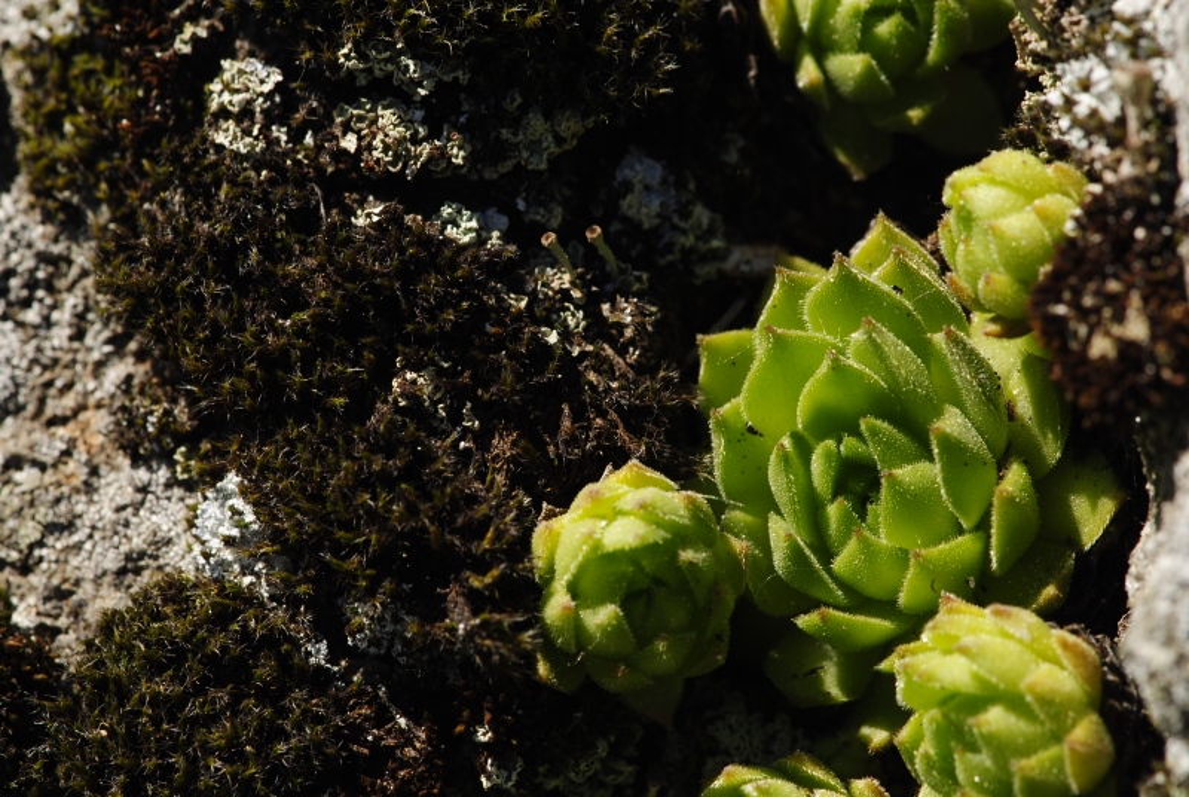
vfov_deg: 10.8
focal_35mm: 128
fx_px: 4217
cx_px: 594
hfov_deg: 16.0
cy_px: 398
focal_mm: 85
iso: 100
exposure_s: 1/125
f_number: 10
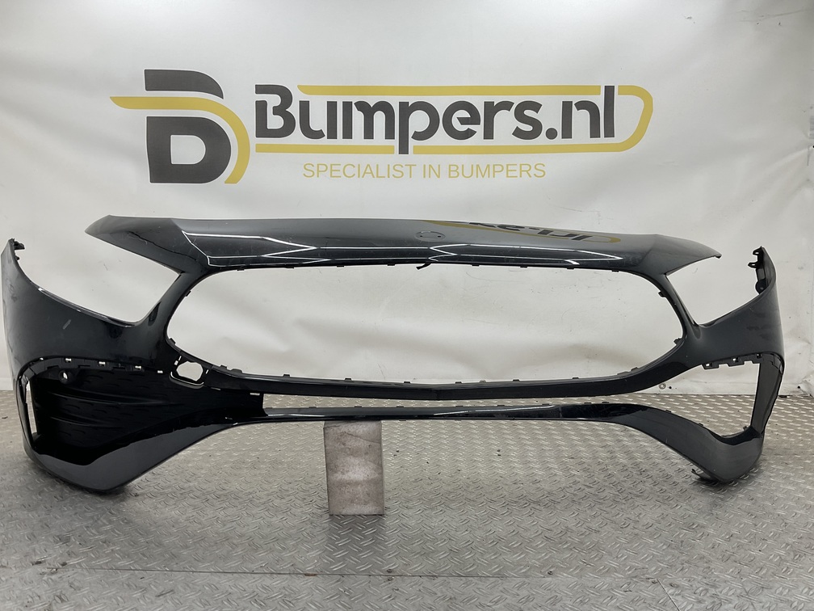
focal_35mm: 29
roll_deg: -1.5
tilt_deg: -7.3
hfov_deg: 61.7
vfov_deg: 48.2
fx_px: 682
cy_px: 306
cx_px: 407
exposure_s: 1/100
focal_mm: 3
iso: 16
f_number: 1.8
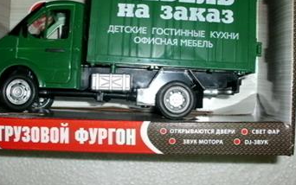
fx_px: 403
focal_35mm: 50
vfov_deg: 25.8
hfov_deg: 40.2
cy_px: 73
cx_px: 129
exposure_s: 1/60
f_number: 2.9
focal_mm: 6.3
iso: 100
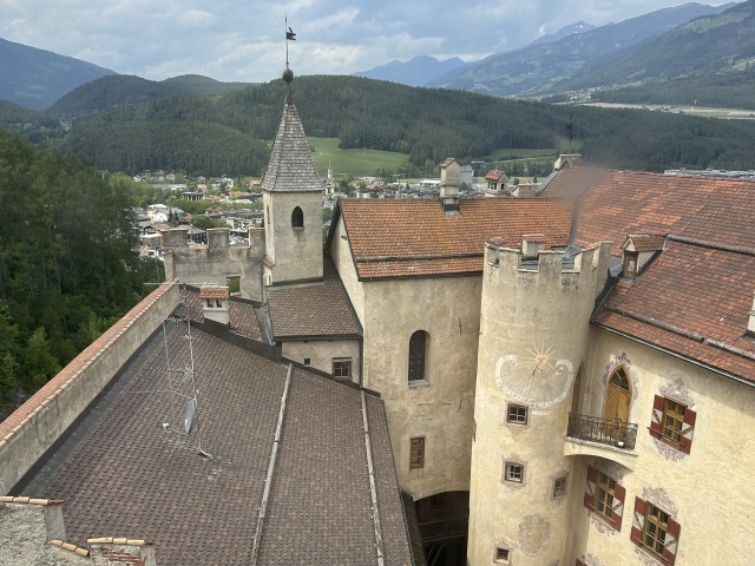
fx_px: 567
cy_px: 283
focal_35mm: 26
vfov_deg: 53.1
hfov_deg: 67.3
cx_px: 378
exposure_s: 1/2841
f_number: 1.5
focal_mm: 5.7
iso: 50
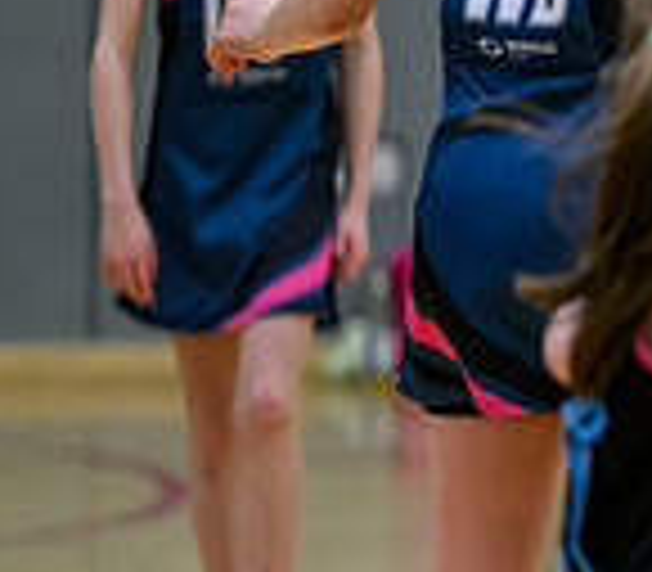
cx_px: 1609
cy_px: 270
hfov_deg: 2.1
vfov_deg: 1.8
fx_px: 17687
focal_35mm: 883
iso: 3200
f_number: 3.2
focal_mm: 195
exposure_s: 1/2000
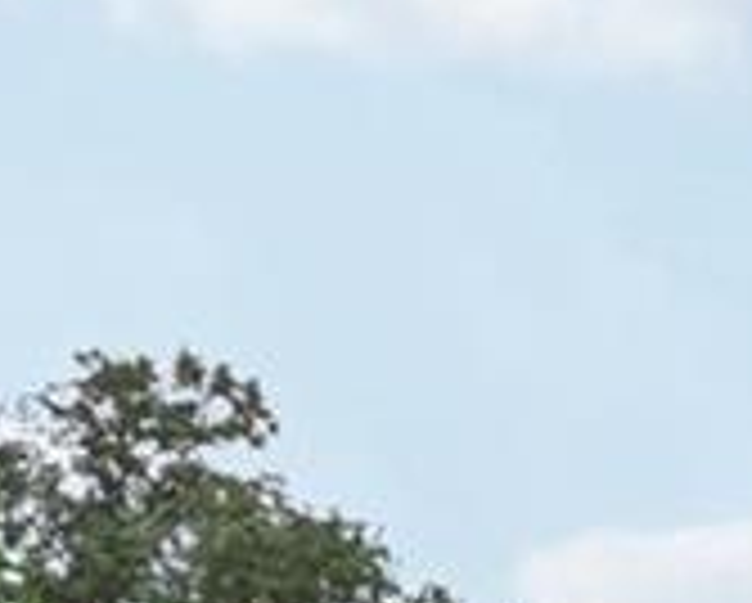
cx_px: 3269
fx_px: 5593
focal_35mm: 251
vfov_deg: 6.0
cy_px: 1197
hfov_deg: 6.1
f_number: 20
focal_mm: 28
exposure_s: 1/30
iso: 100
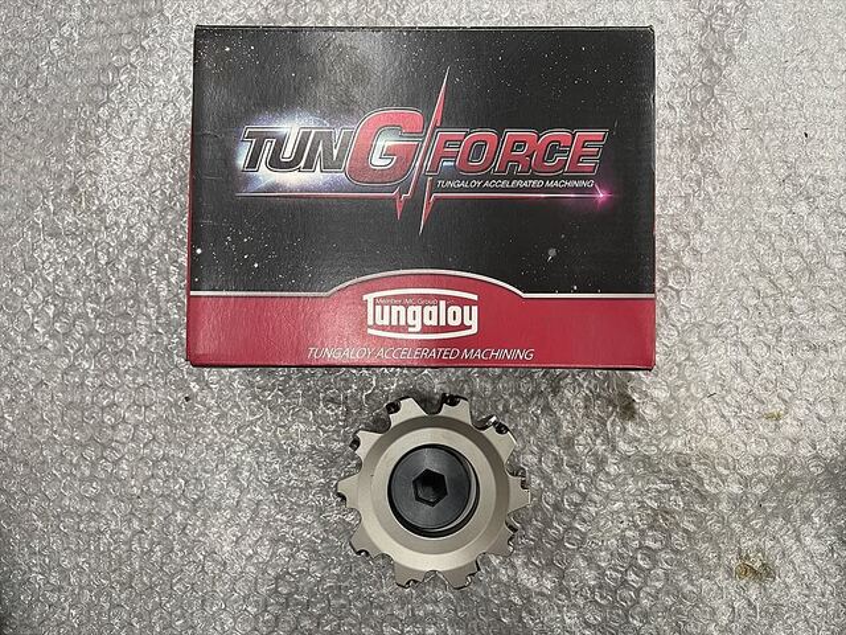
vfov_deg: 53.1
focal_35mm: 26
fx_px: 635
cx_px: 423
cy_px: 318
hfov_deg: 67.3
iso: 80
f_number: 1.6
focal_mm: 5.1
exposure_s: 1/50
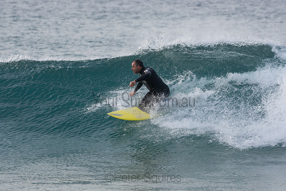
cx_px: 143
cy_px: 96
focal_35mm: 480
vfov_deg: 2.9
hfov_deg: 4.3
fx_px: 3814
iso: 500
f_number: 5.6
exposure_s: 1/1250
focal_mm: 320
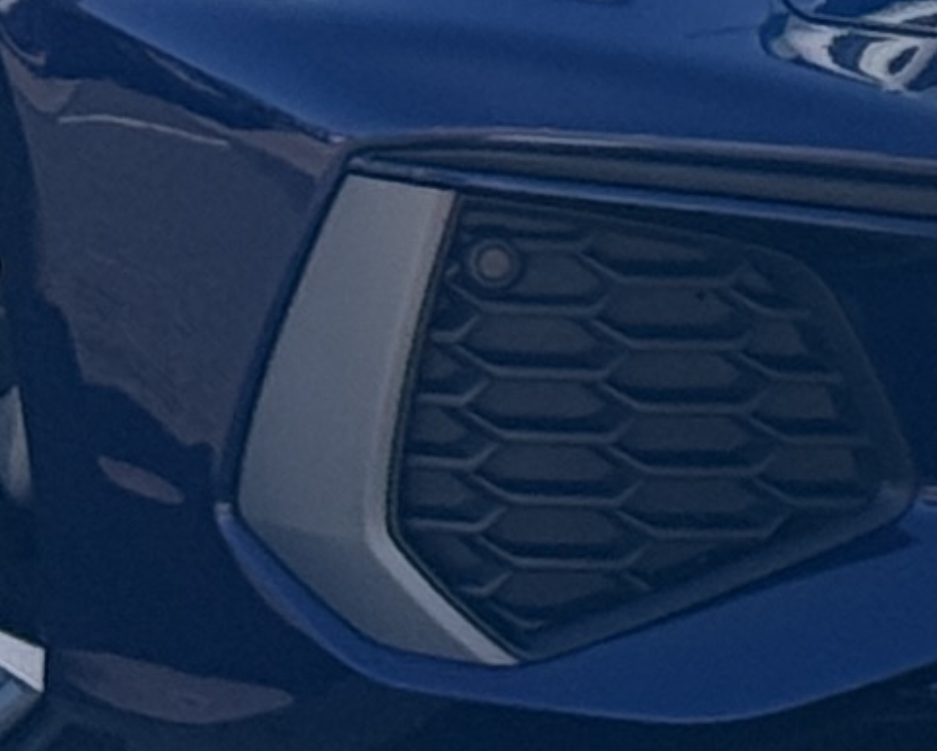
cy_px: -1844
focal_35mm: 392
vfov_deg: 3.8
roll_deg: +1.0
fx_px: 10875
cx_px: 933
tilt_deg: +0.2
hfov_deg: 4.9
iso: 100
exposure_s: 1/1931
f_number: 1.78
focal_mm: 6.76
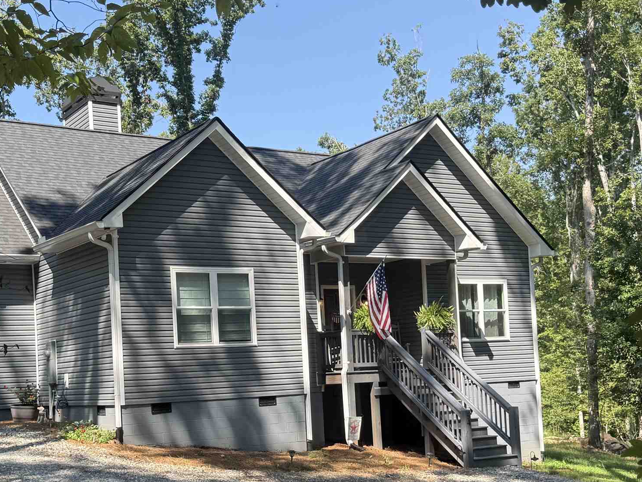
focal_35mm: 50
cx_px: 246
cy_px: 353
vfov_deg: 28.7
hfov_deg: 38.0
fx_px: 927
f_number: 1.78
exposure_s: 1/1192
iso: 100
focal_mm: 6.76
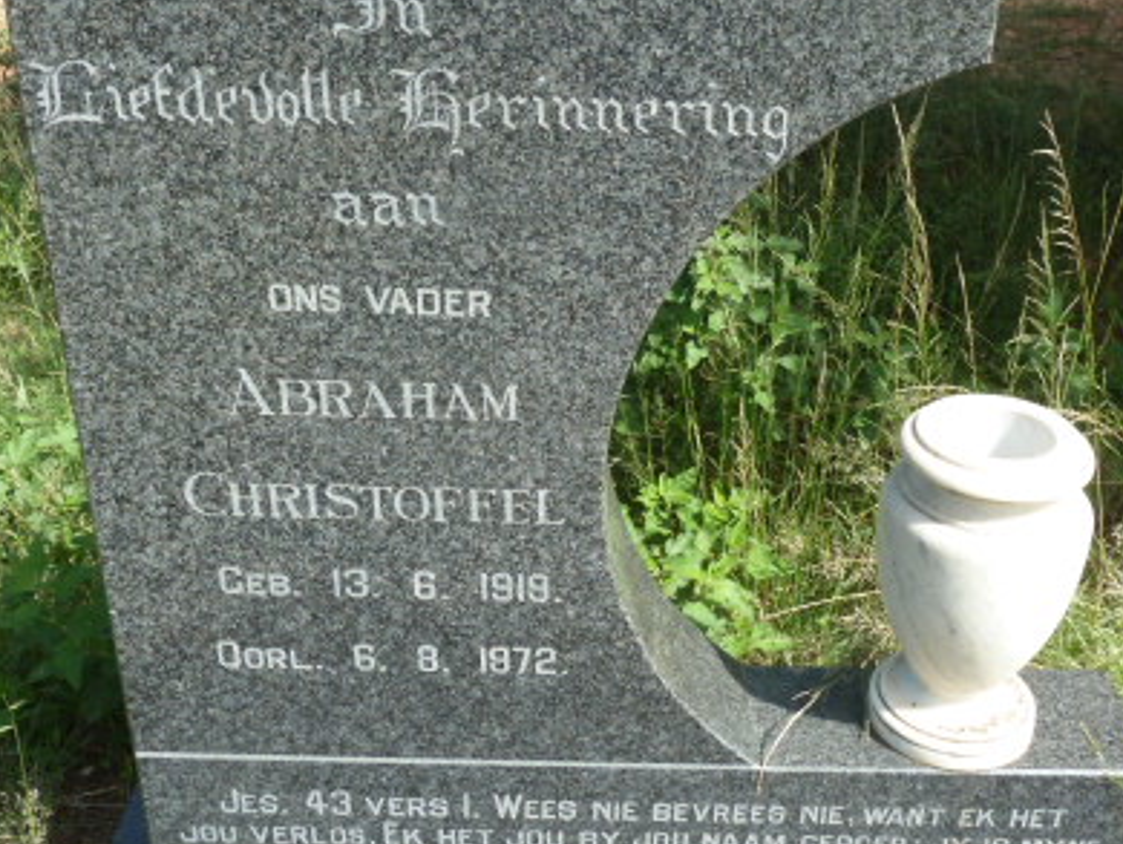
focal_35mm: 41
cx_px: 619
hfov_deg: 45.7
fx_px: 1331
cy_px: 421
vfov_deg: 35.2
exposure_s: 1/250
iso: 80
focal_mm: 4.1
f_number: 4
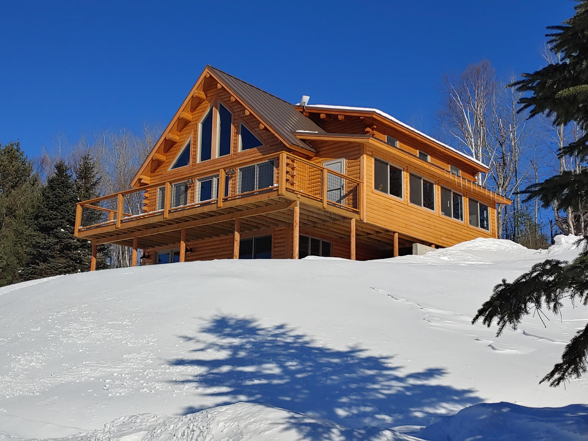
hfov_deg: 44.8
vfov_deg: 34.3
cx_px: 294
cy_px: 220
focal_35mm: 42
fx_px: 713
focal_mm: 4.23
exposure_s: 1/7143
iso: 50
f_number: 1.5
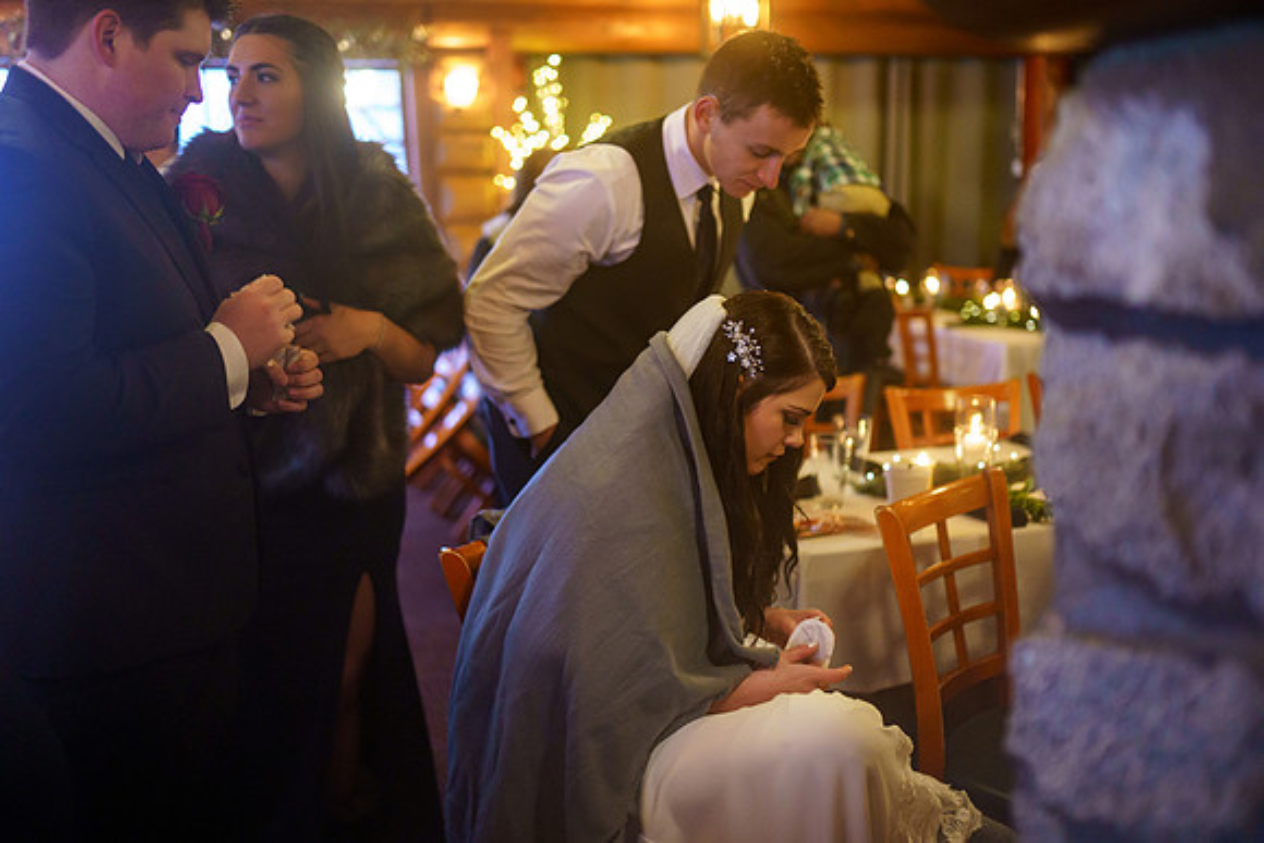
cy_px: 422
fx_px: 1236
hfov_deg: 54.2
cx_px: 632
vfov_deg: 37.7
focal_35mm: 35
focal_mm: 35
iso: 4000
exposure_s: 1/250
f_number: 1.4
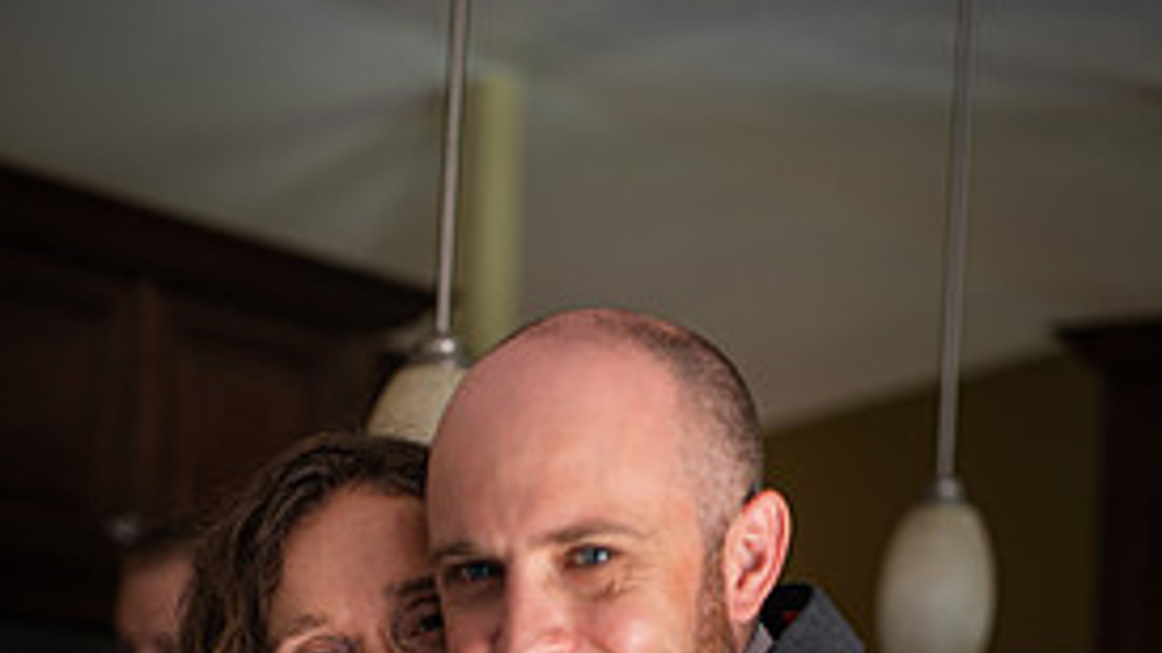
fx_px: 2649
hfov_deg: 24.7
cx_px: 553
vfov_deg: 13.5
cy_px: 873
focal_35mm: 86
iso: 400
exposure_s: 1/250
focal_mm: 50
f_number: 2.5
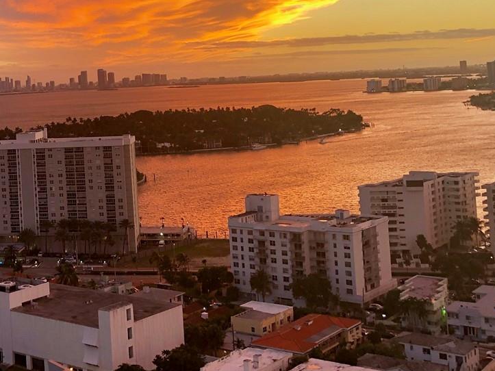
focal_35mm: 62
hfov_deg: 29.5
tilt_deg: +3.4
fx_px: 886
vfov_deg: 23.1
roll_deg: +3.2
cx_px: 22
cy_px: 49
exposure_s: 1/120
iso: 64
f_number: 1.8
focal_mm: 4
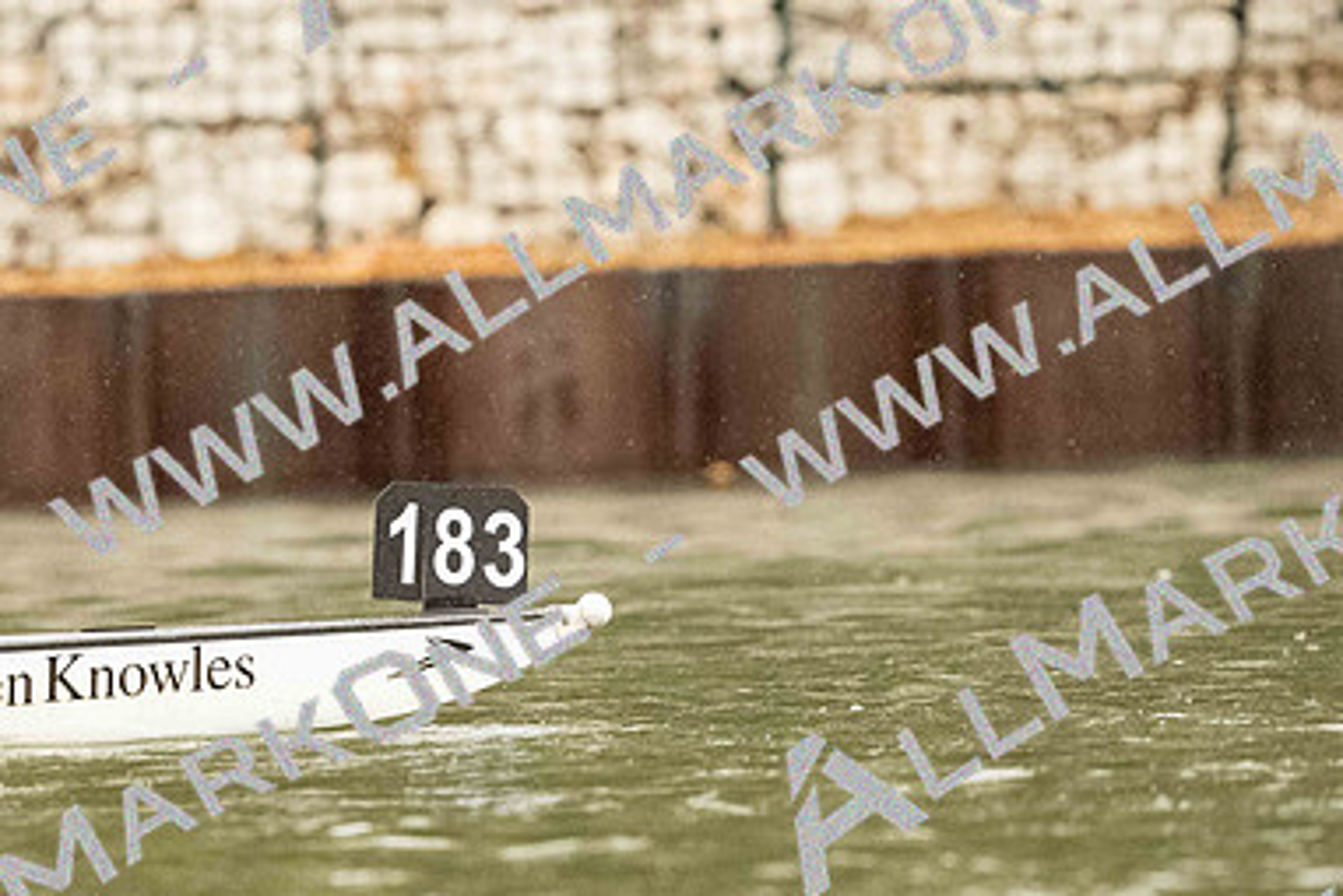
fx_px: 19853
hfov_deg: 3.9
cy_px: 567
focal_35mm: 532
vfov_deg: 2.6
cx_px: 485
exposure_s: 1/2000
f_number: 5
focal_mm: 350.7
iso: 6400
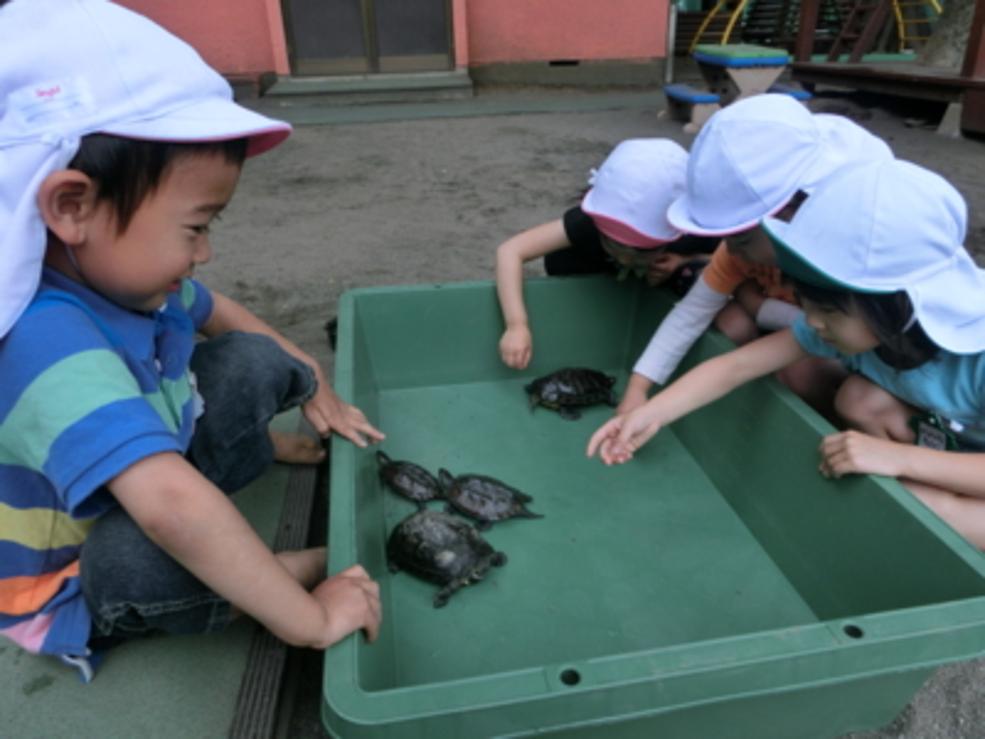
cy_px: 370
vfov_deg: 56.8
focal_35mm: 24
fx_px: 683
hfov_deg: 71.6
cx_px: 492
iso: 80
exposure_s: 1/250
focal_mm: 4.24
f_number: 3
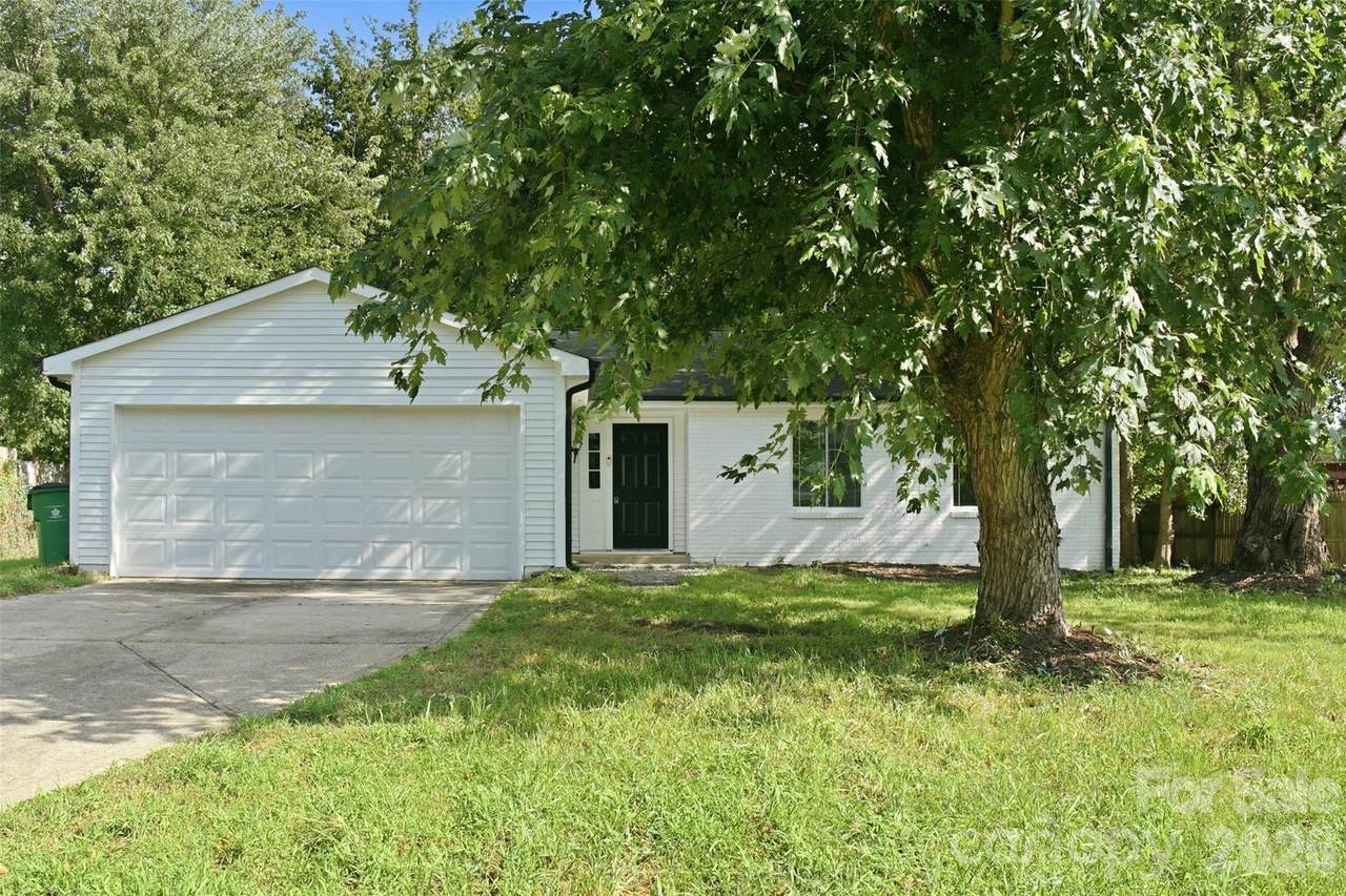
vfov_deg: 38.4
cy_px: 448
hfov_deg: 55.1
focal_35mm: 34
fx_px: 1290
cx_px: 673
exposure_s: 1/100
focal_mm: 23
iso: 200
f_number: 8
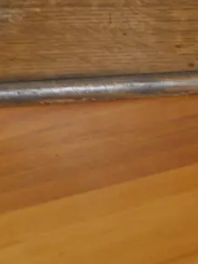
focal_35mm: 100
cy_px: -174
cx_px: 101
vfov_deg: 17.0
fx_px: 763
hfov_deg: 14.8
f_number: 3.5
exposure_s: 1/60
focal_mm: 14
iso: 400
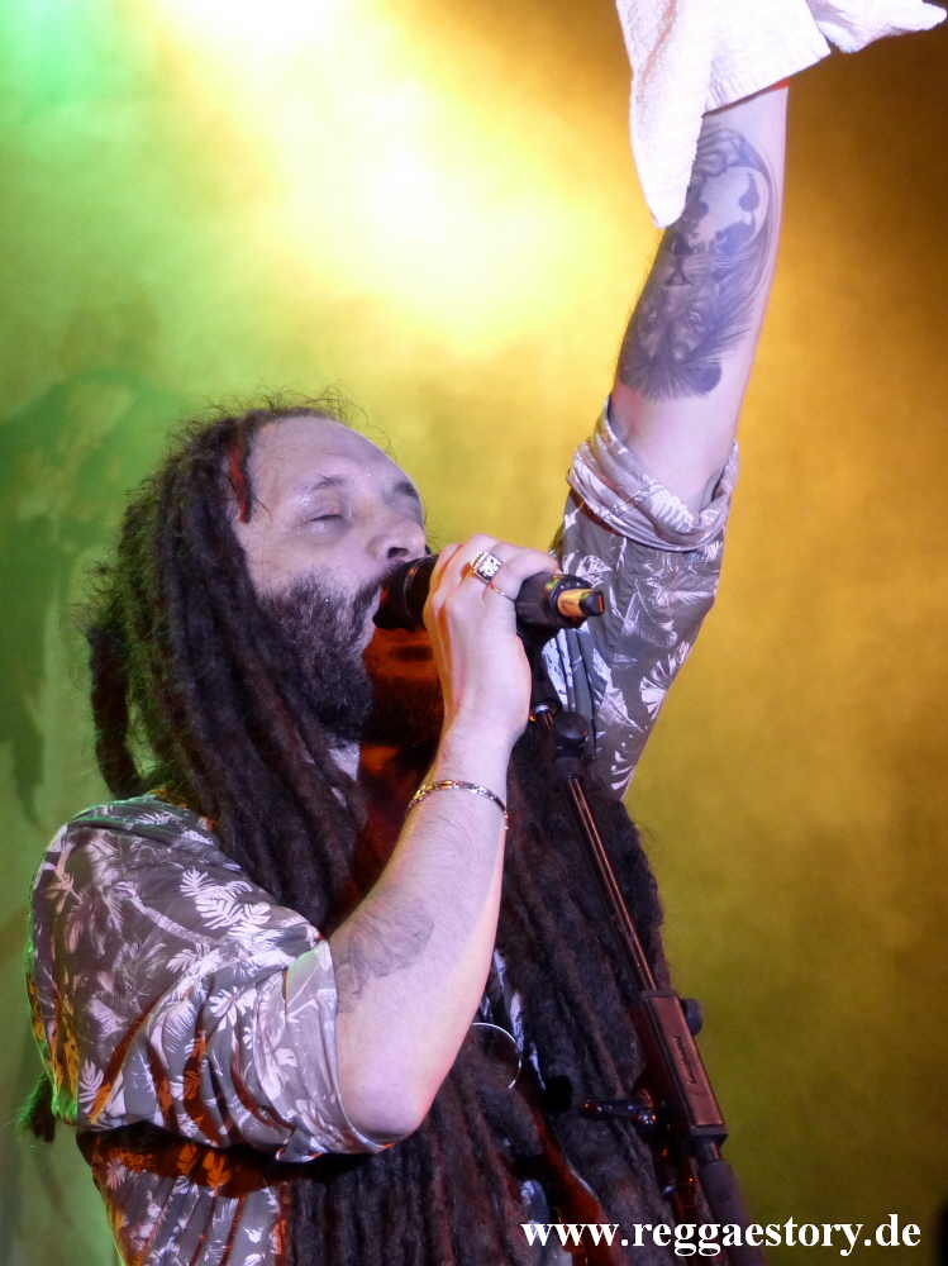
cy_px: 633
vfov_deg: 12.2
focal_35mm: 162
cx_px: 474
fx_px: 5920
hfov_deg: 9.2
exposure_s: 1/50
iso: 400
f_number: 2.8
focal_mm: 29.2
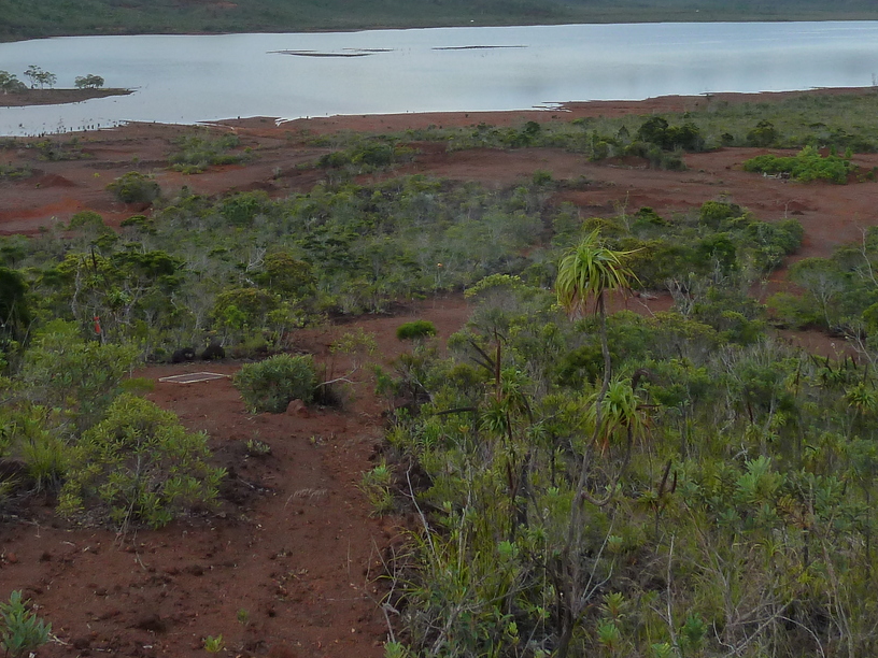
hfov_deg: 38.9
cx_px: 400
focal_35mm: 49
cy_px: 35
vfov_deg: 28.3
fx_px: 1243
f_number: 4
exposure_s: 1/200
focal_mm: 4.1
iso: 125
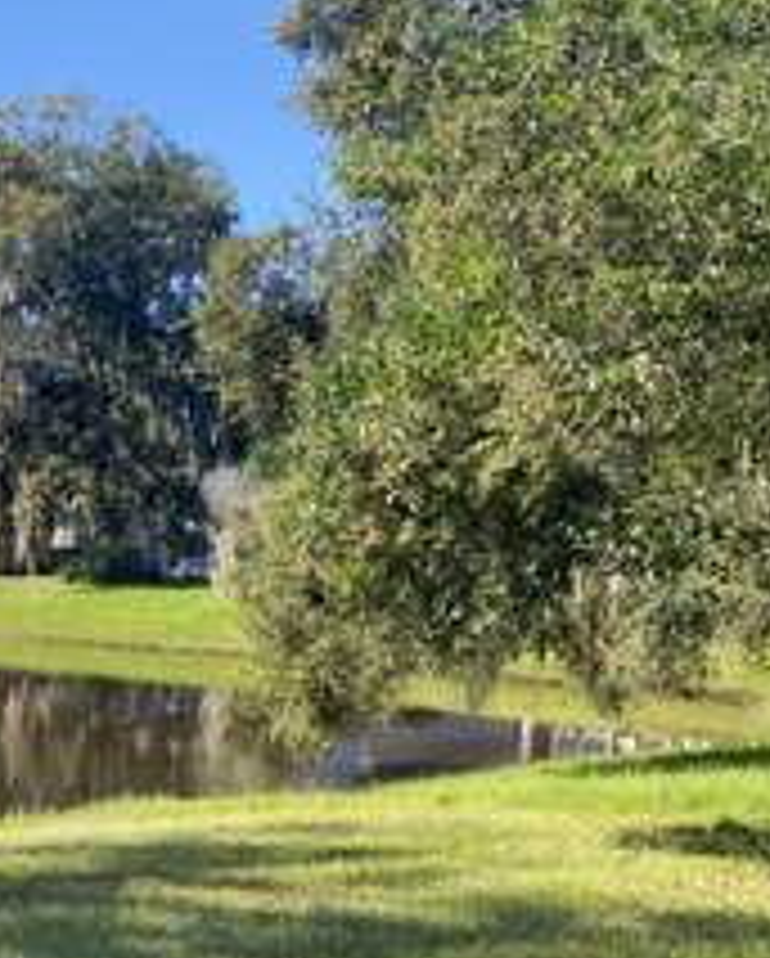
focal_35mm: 57
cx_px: -194
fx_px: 1620
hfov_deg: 23.9
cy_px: 758
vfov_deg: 32.1
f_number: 1.8
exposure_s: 1/747
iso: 32
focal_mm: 4.25
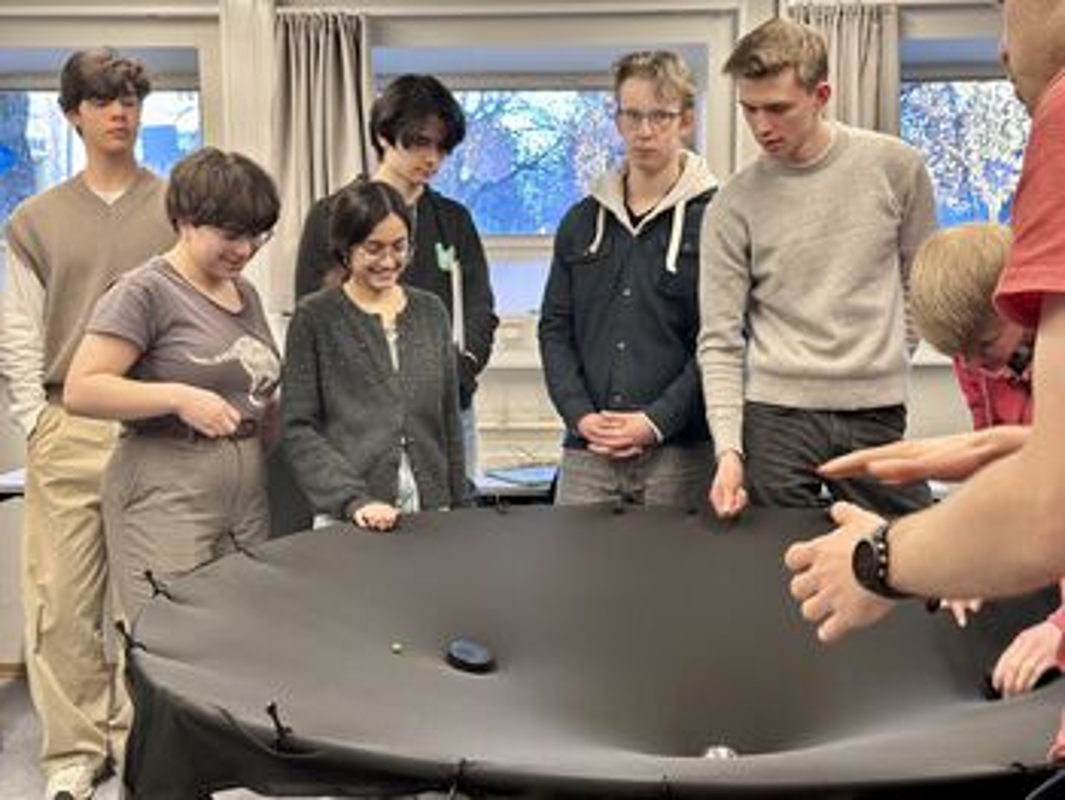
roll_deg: +0.1
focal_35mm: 48
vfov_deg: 30.3
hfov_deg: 39.6
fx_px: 1478
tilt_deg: -5.7
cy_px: 400
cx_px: 532
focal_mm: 6.86
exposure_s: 1/50
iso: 160
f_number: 1.78
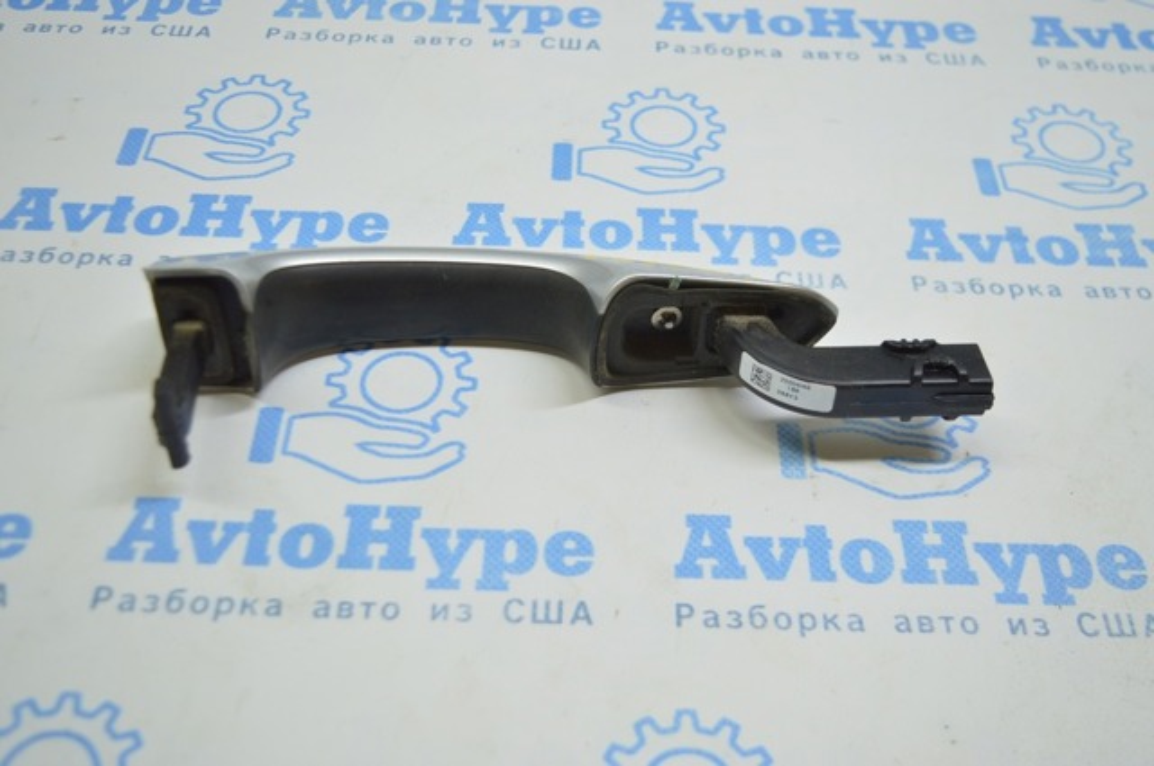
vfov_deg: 32.9
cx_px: 577
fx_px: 1297
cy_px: 383
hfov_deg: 48.0
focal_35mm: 40
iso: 400
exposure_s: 1/60
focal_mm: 27
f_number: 4
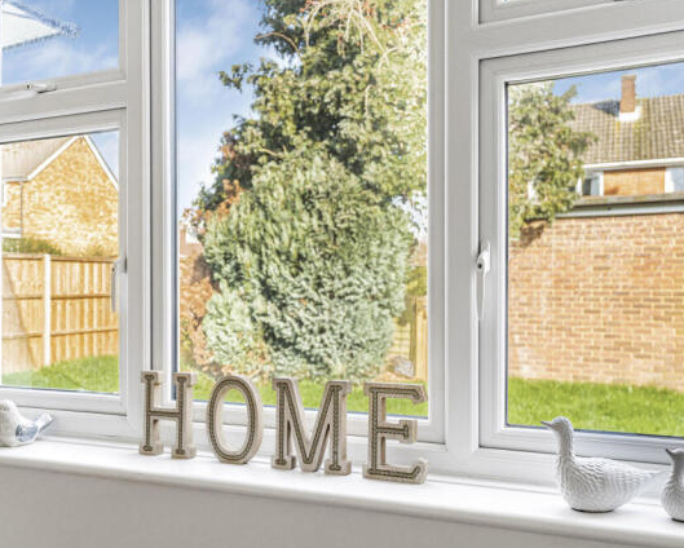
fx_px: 729
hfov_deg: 50.2
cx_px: 324
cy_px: 280
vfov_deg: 41.2
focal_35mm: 36
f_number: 4
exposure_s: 1/640
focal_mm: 31
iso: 500
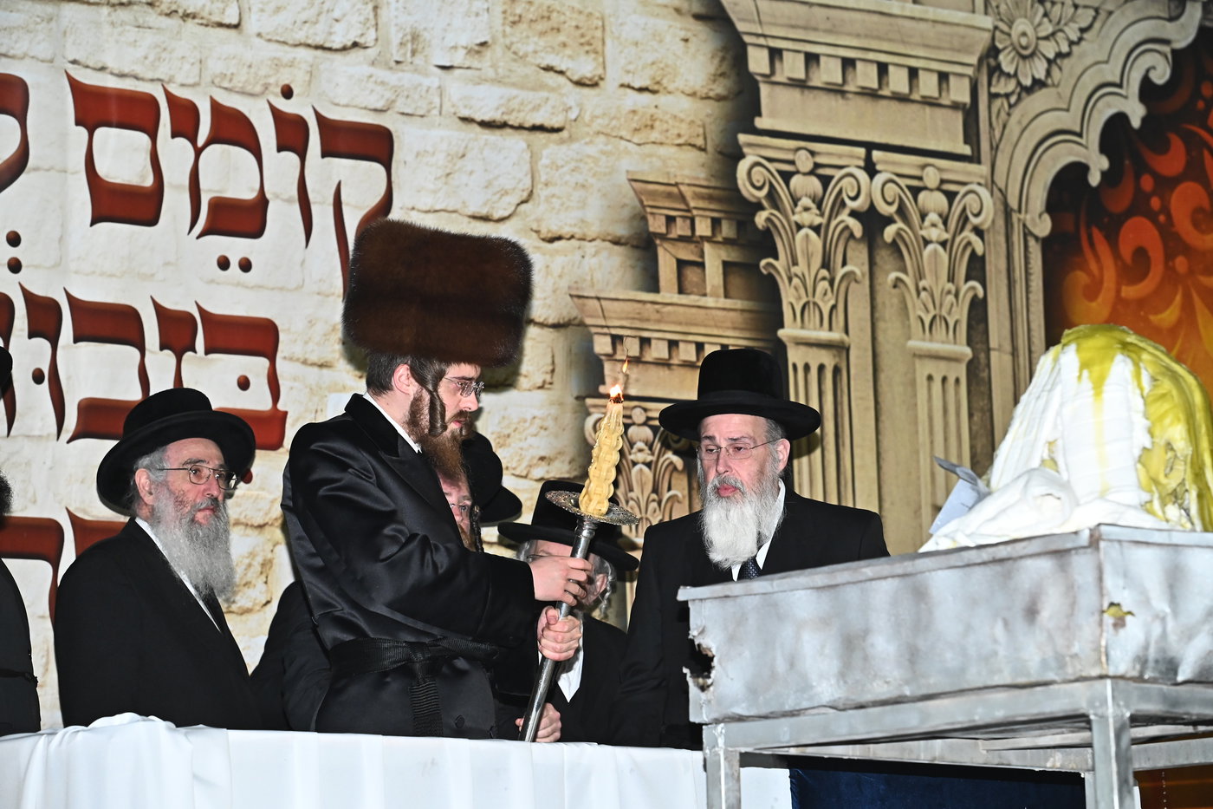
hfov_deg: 15.2
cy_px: 404
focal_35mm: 135
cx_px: 606
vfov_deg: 10.2
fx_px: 4548
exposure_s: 1/200
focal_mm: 135
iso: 2500
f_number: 6.3
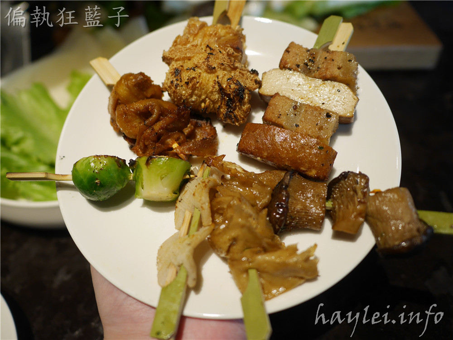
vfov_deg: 46.8
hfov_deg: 60.0
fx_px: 393
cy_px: 170
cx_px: 226
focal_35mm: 30
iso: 200
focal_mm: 15
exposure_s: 1/100
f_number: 2
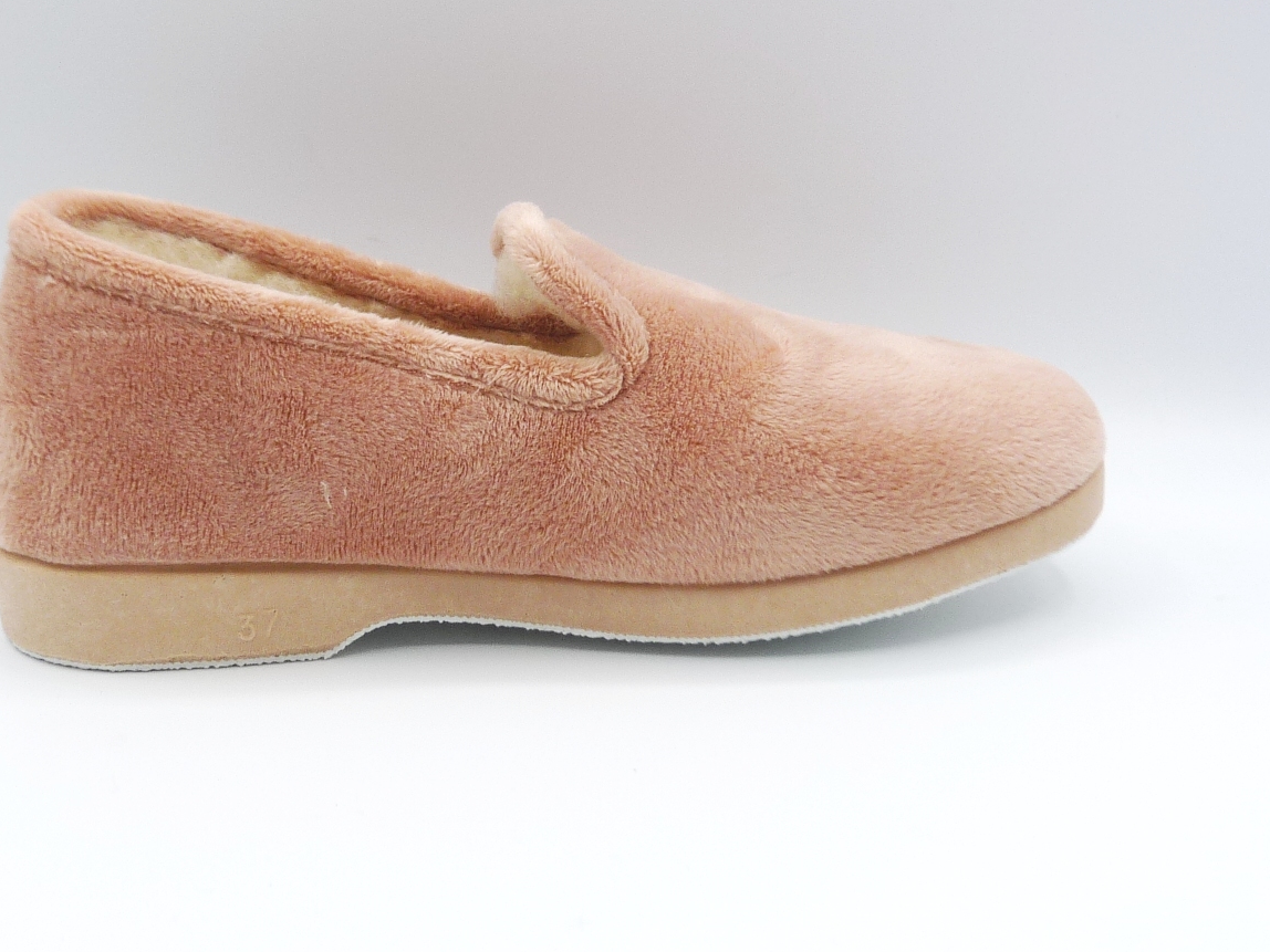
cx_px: 511
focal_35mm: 46
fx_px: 1688
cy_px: 426
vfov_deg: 31.5
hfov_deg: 41.1
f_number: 5
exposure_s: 1/200
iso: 100
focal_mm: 4.8
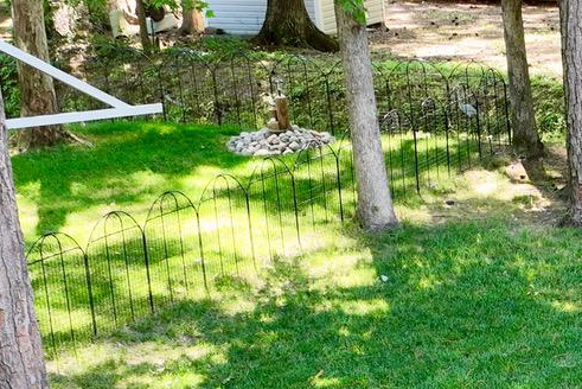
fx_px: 1682
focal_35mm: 104
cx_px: 733
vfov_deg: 11.9
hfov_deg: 18.4
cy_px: 748
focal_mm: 12.29
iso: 200
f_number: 2.8
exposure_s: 1/100
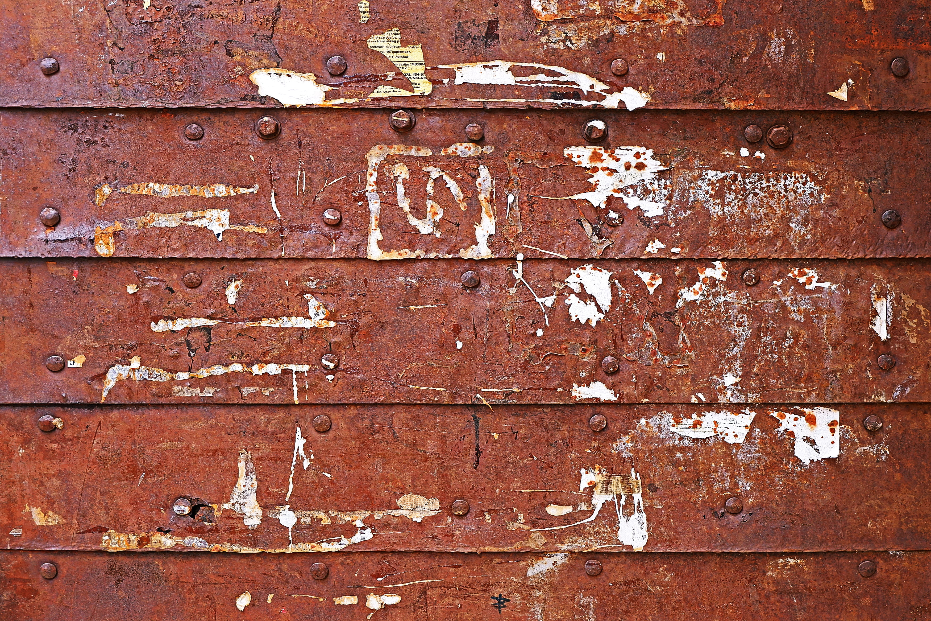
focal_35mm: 48
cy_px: 310
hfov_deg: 41.1
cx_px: 466
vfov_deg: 28.1
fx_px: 1241
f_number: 5
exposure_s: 1/100
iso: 200
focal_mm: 32.5
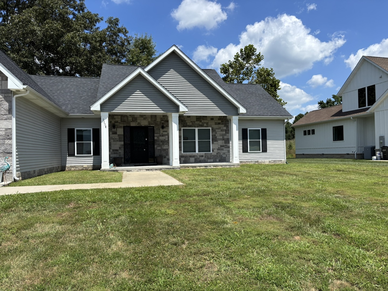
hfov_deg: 67.3
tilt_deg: +1.4
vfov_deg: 53.1
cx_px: 194
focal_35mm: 26
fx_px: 291
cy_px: 146
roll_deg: +2.1
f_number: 1.6
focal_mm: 5.96
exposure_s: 1/3413
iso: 50
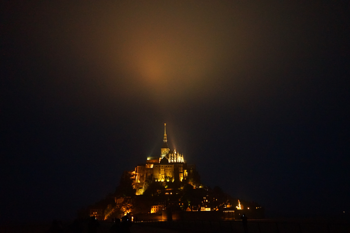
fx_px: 306
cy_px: 116
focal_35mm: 32
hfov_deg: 59.5
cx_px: 175
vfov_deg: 41.7
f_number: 4
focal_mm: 21
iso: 3200
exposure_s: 1/6
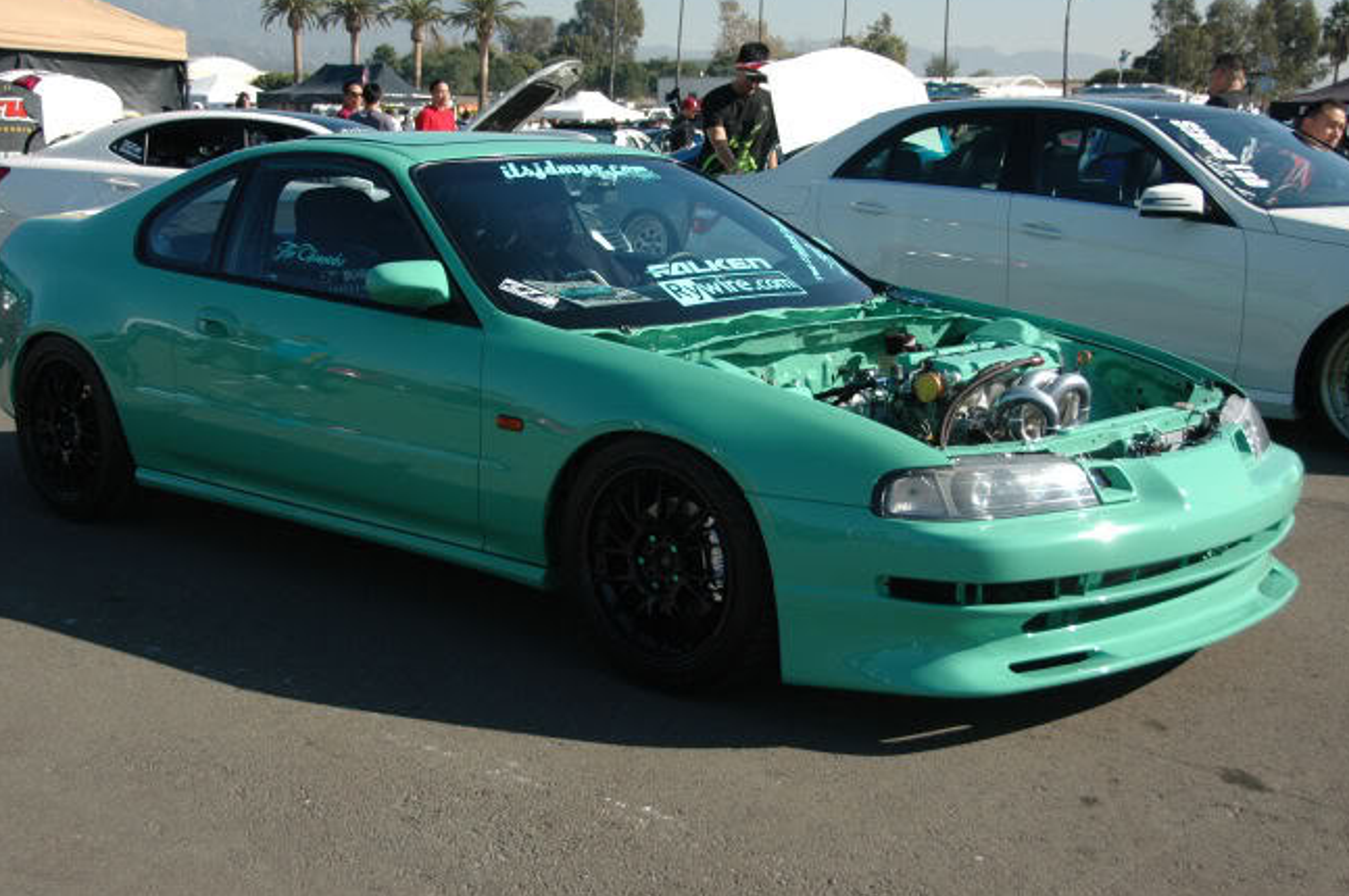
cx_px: 630
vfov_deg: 27.7
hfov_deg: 40.7
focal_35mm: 49
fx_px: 1818
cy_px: 402
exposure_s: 1/1000
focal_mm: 29
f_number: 4.5
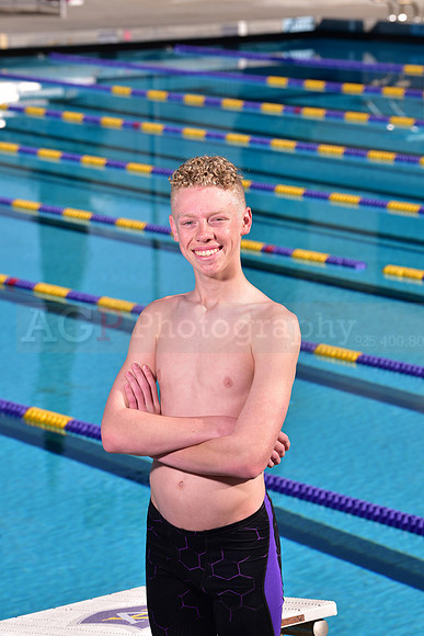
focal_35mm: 140
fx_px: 2472
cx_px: 212
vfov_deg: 14.7
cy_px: 318
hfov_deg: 9.8
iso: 80
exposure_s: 1/250
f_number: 9
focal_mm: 140
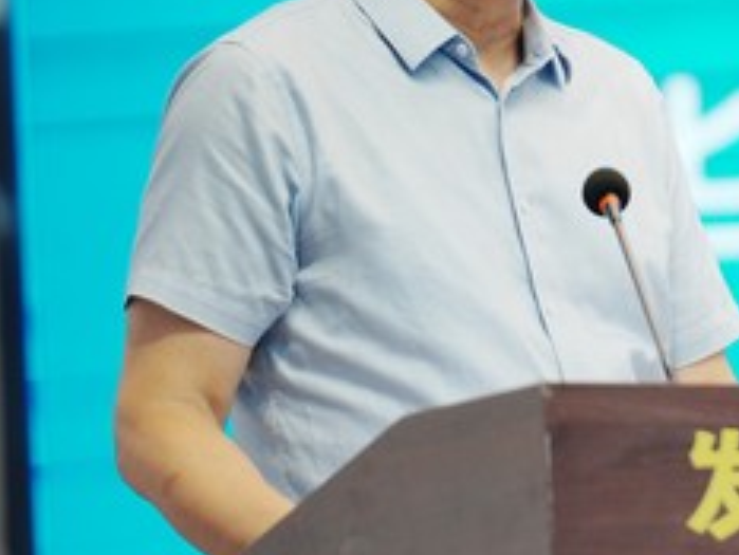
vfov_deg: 3.3
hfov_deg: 4.4
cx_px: 834
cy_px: 76
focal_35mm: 446
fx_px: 9526
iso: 500
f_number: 2.8
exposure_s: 1/320
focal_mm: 180
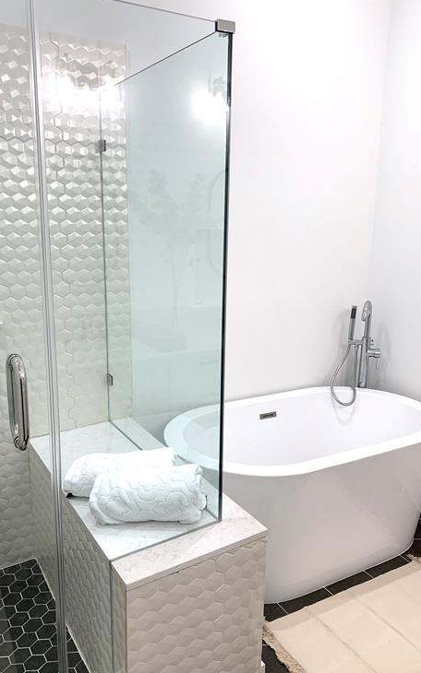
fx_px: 533
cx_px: 198
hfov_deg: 43.1
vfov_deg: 64.6
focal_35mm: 29
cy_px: 341
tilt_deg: -11.9
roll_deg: +0.5
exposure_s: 1/120
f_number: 1.8
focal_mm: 4.25
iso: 64
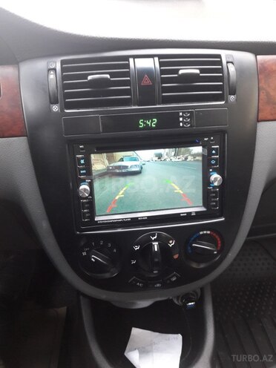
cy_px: 184
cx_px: 138
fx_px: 298
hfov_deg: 49.7
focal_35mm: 28
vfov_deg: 63.4
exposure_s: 1/33
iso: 160
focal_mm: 3.7
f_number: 1.9
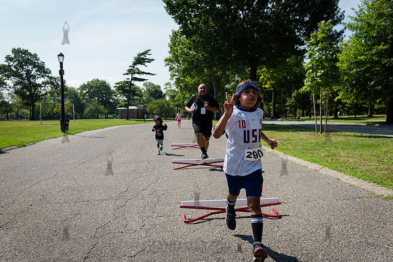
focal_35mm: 32
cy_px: 131
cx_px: 196
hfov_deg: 58.7
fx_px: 349
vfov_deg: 41.1
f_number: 5
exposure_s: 1/1600
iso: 400
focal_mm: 32
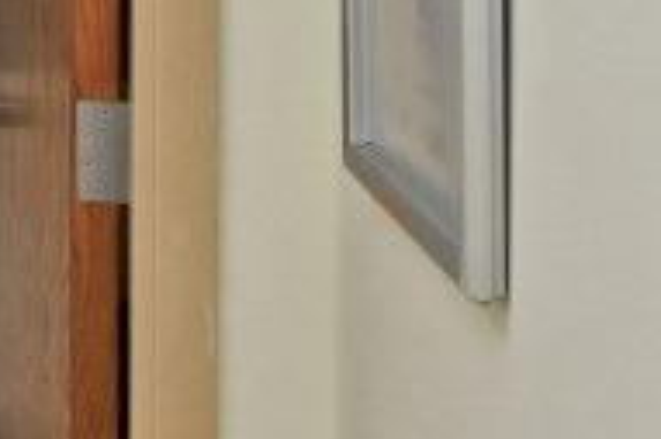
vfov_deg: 12.1
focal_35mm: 110
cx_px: -1588
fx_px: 2018
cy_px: -128
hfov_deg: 9.9
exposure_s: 1/125
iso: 180
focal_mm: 14
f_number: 5.6
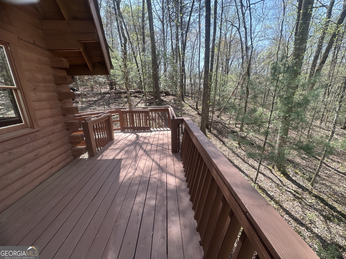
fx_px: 140
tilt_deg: -14.7
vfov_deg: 85.7
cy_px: 130
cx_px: 173
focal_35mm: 14
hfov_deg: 102.1
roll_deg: +1.7
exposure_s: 1/312
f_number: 2.2
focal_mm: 2.22
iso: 40
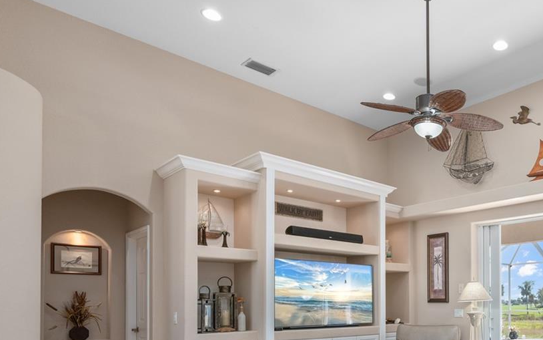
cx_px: 462
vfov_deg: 39.2
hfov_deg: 56.5
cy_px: 298
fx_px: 444
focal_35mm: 30
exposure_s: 1/20
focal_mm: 15
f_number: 7.1
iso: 400
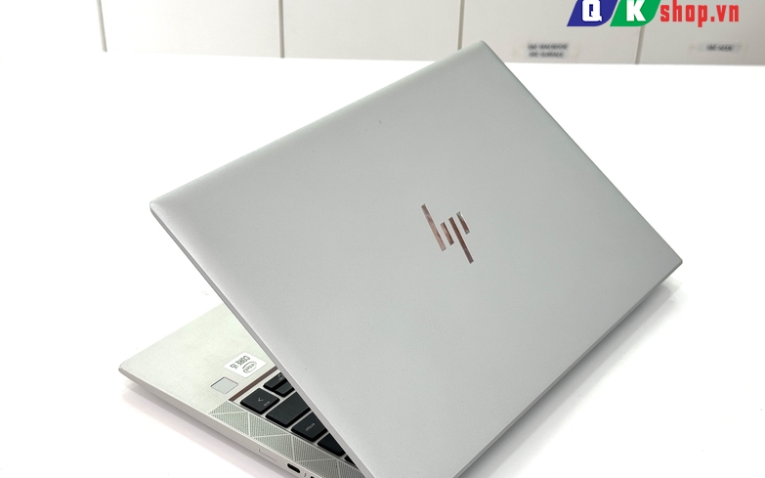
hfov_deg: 38.9
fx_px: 1084
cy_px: 269
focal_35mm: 52
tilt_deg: -31.3
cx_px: 380
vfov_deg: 24.8
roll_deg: +0.0
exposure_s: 1/242
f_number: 1.78
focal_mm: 6.76
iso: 64
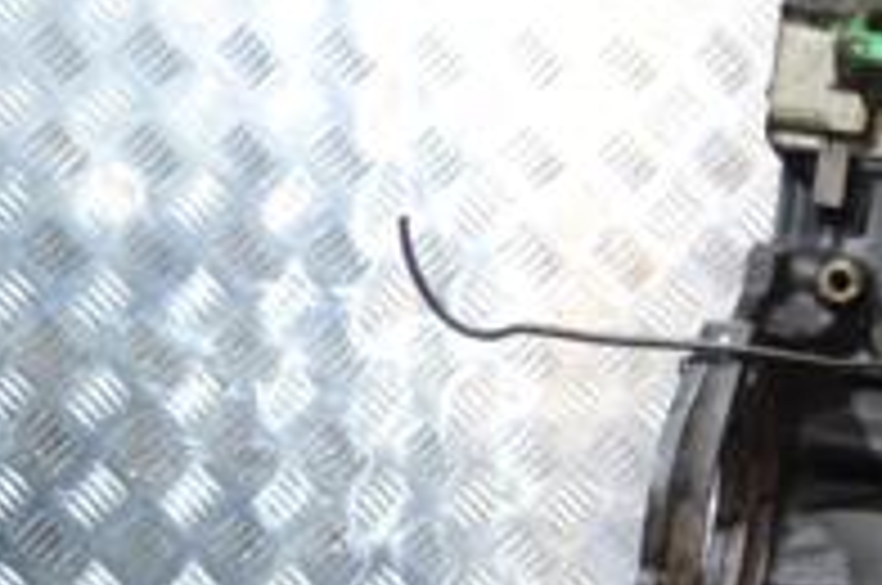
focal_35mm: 92
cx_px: 1192
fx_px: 2250
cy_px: 486
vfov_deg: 14.7
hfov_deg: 20.1
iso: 1250
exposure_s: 1/30
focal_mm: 20
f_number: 3.8
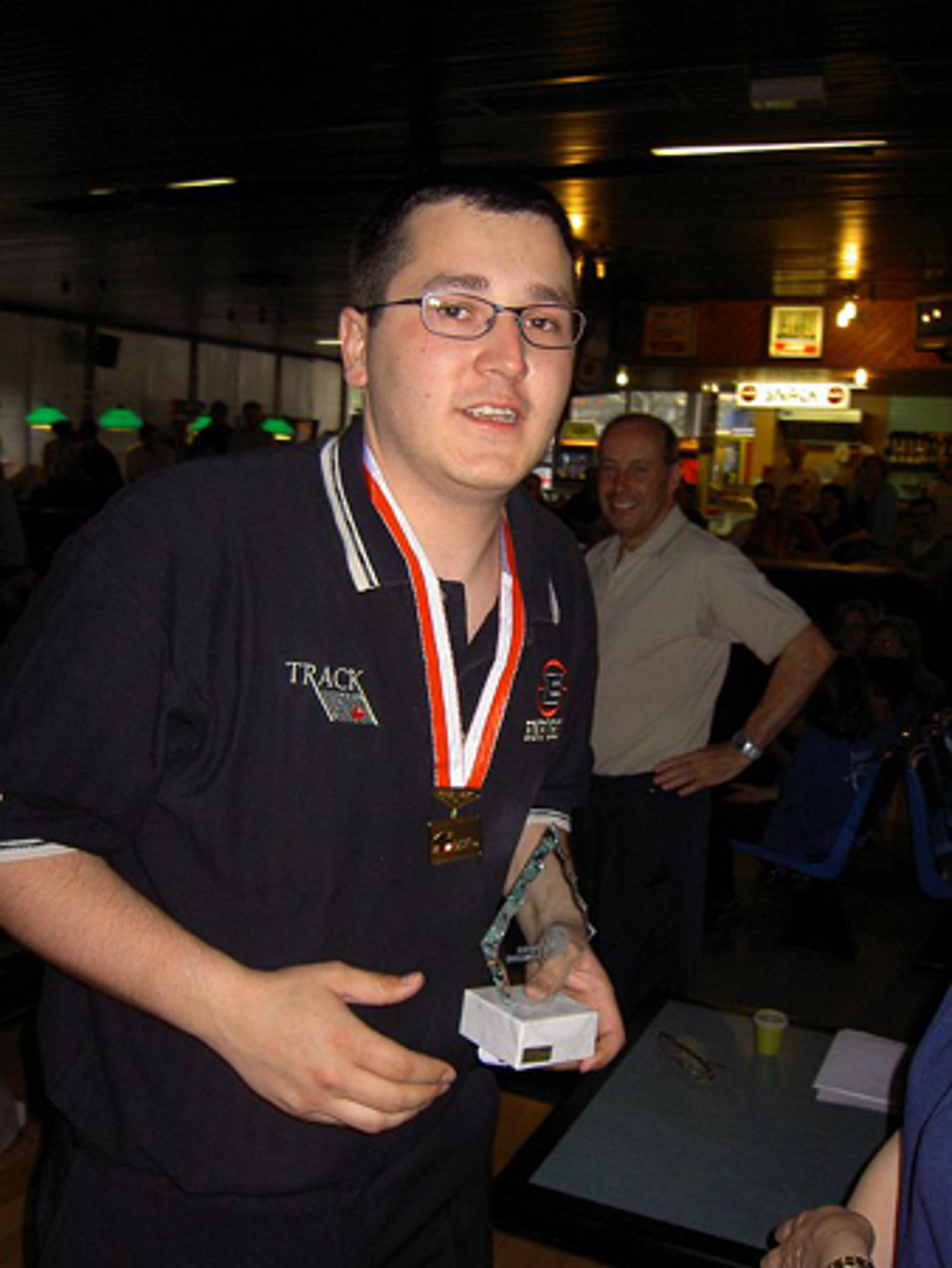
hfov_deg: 41.8
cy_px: 634
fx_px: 1246
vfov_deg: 53.9
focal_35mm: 34
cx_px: 476
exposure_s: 1/60
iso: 100
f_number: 2.8
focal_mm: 5.6
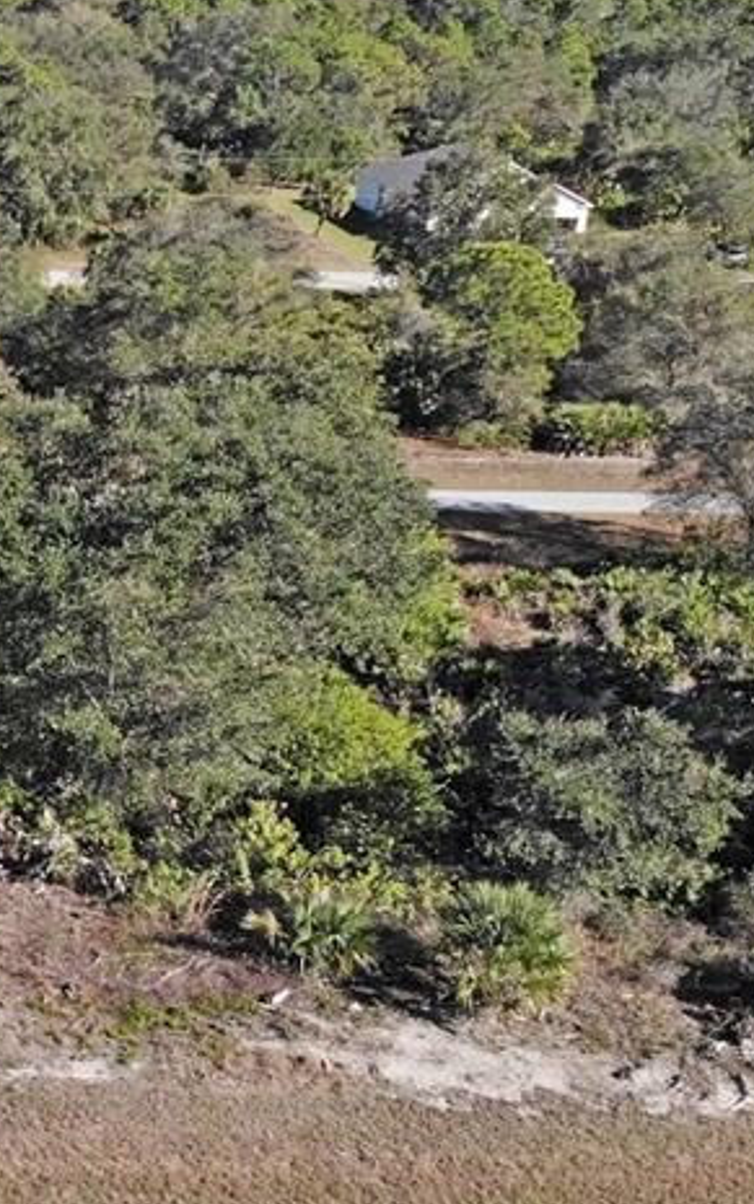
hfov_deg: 20.3
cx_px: -329
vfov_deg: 36.3
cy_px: 602
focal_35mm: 56
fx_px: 1839
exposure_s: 1/549
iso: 100
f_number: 2.8
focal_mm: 4.5
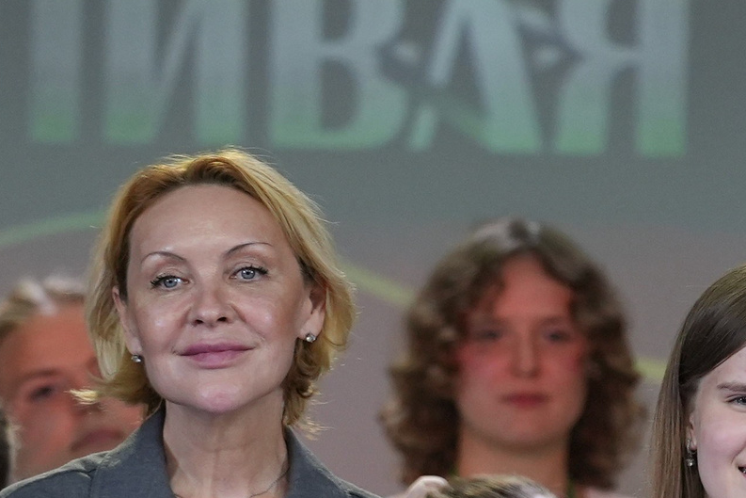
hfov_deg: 2.2
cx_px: 723
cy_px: 665
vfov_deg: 1.5
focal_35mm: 939
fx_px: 19460
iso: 1000
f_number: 2.8
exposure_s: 1/250
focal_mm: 194
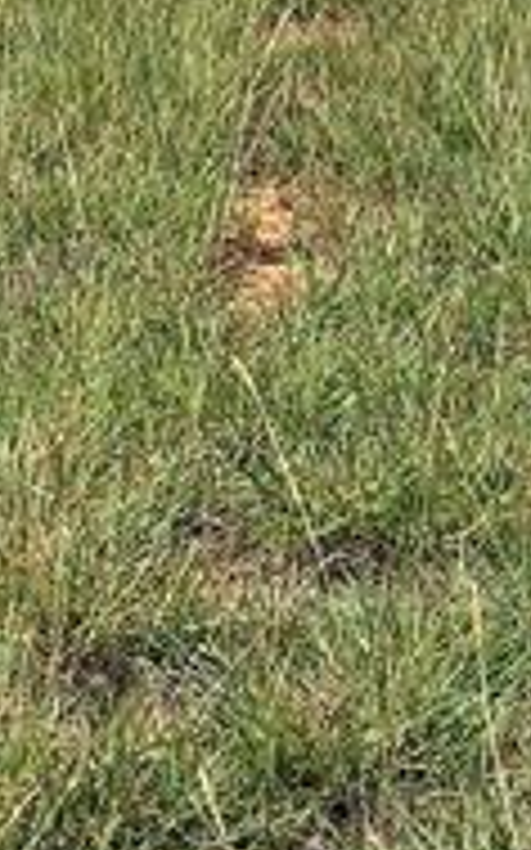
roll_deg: -1.9
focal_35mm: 149
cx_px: 684
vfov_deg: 13.3
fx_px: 3453
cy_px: -378
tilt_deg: -5.2
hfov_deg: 8.7
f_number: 1.8
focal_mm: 4.25
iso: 25
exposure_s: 1/2114
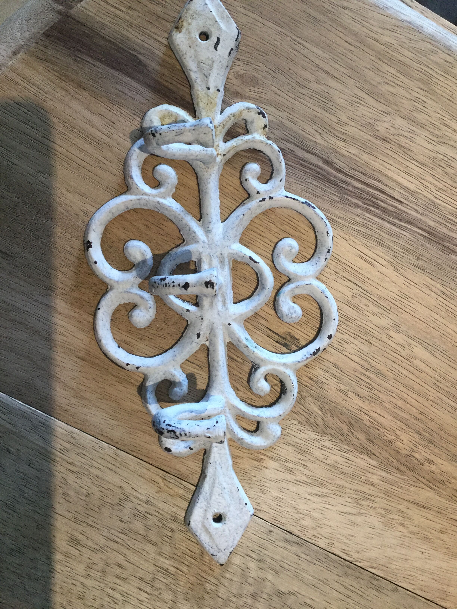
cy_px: 304
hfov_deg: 45.4
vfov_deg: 58.4
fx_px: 546
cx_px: 228
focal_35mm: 31
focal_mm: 3.3
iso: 125
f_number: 2.4
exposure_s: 1/33
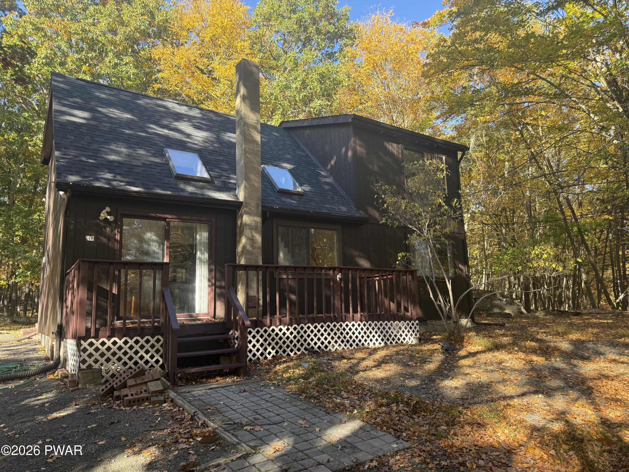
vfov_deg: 56.8
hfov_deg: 71.6
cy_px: 236
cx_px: 314
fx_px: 436
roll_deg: +2.0
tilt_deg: +9.4
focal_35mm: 24
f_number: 1.78
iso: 100
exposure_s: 1/310
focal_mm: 6.76
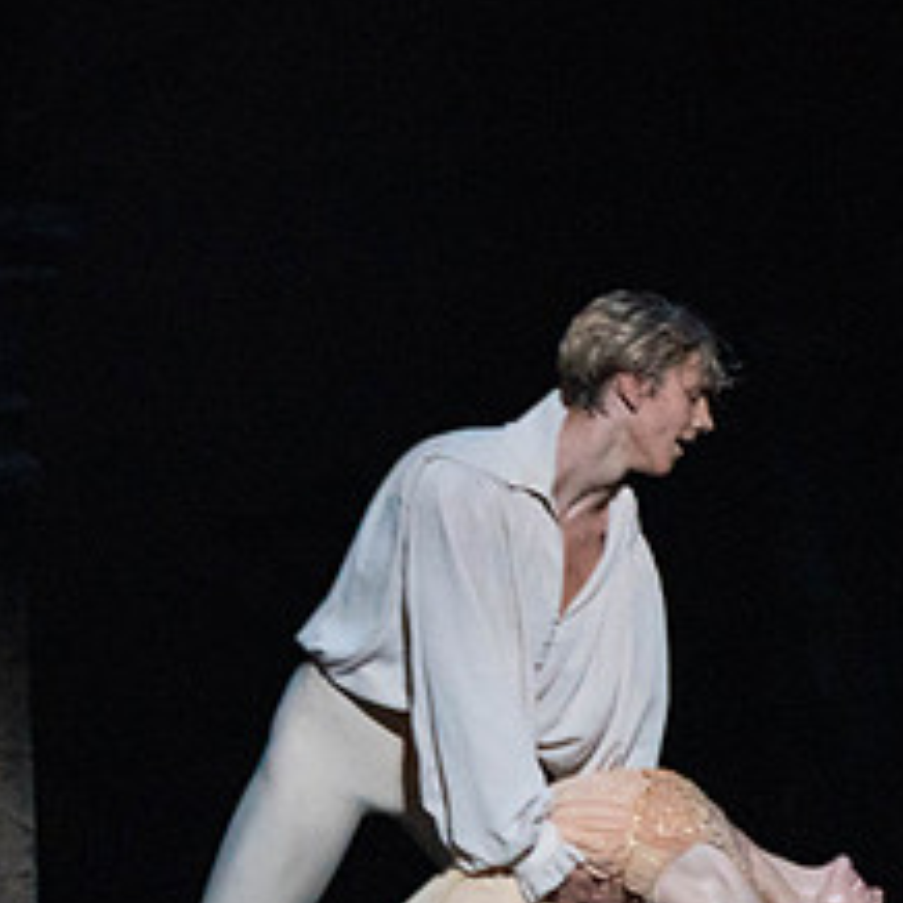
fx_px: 27034
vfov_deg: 1.9
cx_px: 449
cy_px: 619
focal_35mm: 916
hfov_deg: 1.9
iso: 8000
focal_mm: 306
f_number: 6.3
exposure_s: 1/250
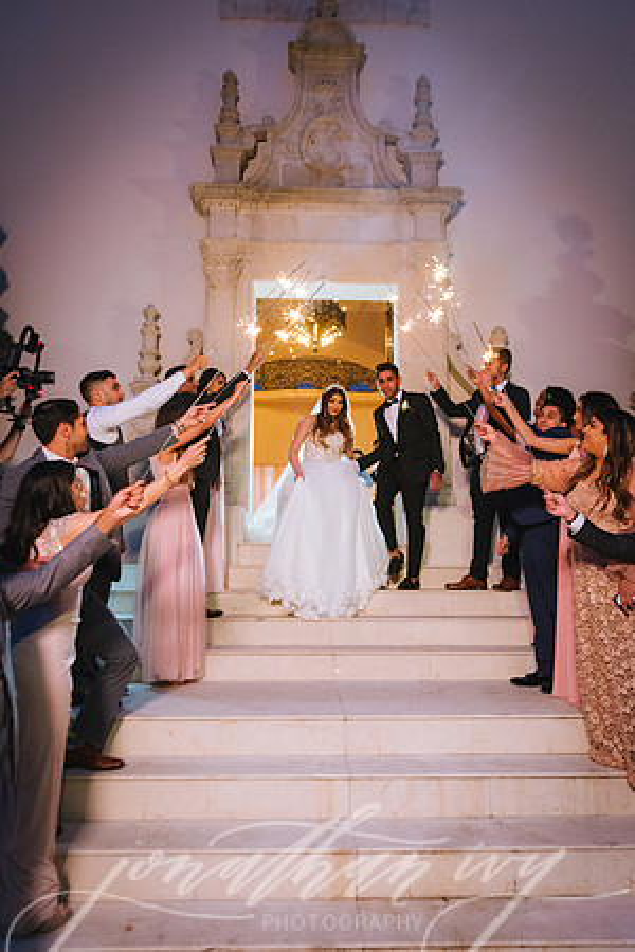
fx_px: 635
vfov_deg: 73.7
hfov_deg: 53.1
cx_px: 318
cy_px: 476
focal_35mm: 24
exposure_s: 1/125
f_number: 2.8
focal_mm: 24
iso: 1600
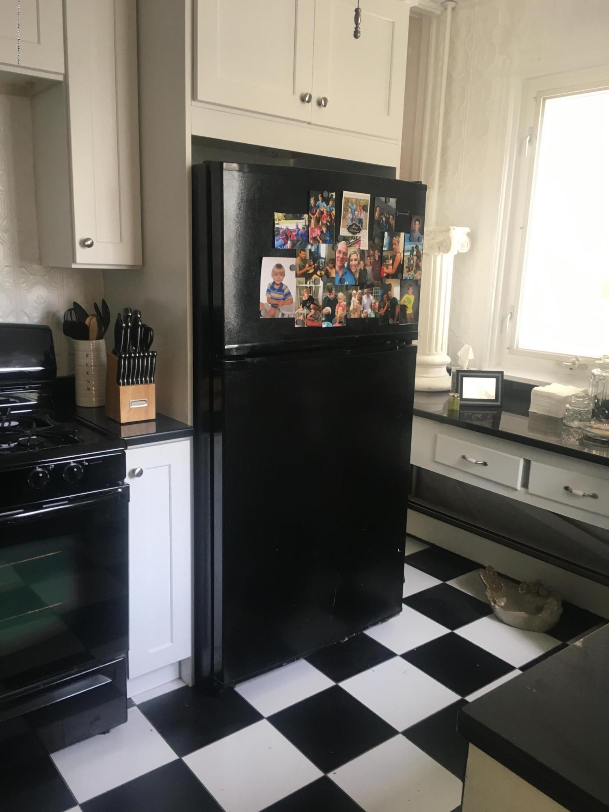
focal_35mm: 29
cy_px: 406
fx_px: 680
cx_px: 304
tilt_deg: -14.6
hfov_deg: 48.2
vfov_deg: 61.7
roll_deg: -1.7
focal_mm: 4.15
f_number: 2.2
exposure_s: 1/30
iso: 64
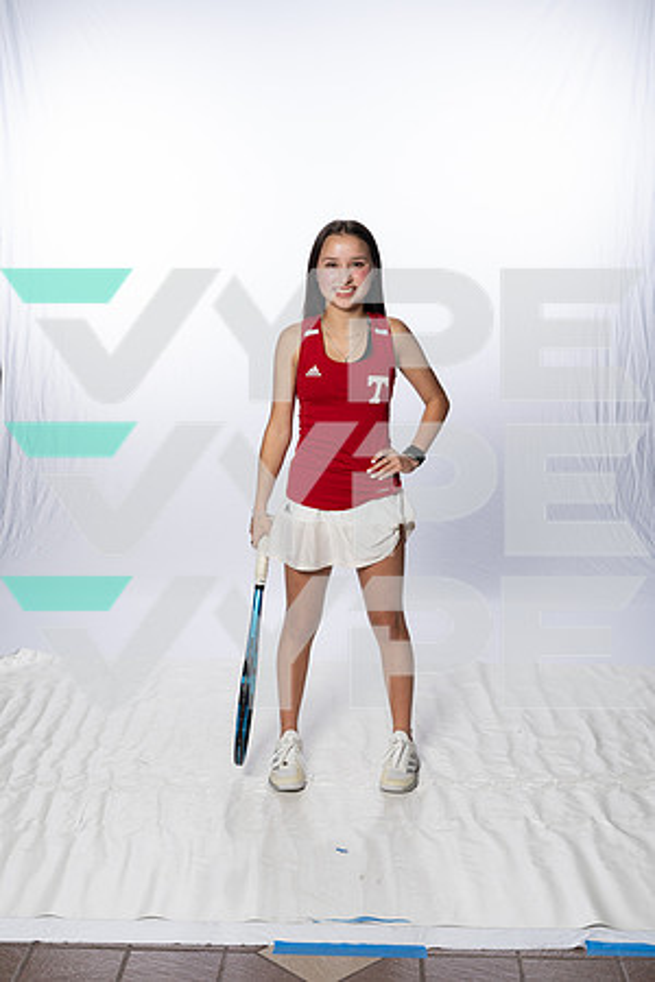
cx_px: 328
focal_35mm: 47
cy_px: 491
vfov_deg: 41.9
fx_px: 1283
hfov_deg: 28.6
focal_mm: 47
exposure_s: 1/250
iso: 640
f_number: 8
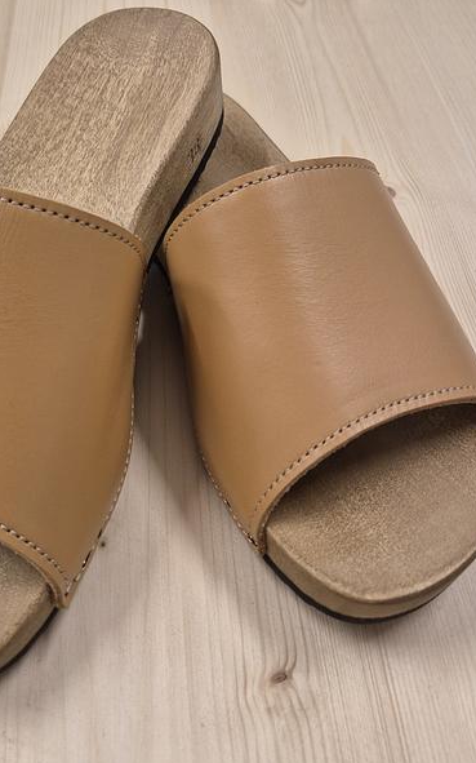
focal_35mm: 33
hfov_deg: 37.8
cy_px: 346
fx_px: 685
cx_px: 156
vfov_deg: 58.1
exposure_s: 1/100
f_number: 1.8
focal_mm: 5.4
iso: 125
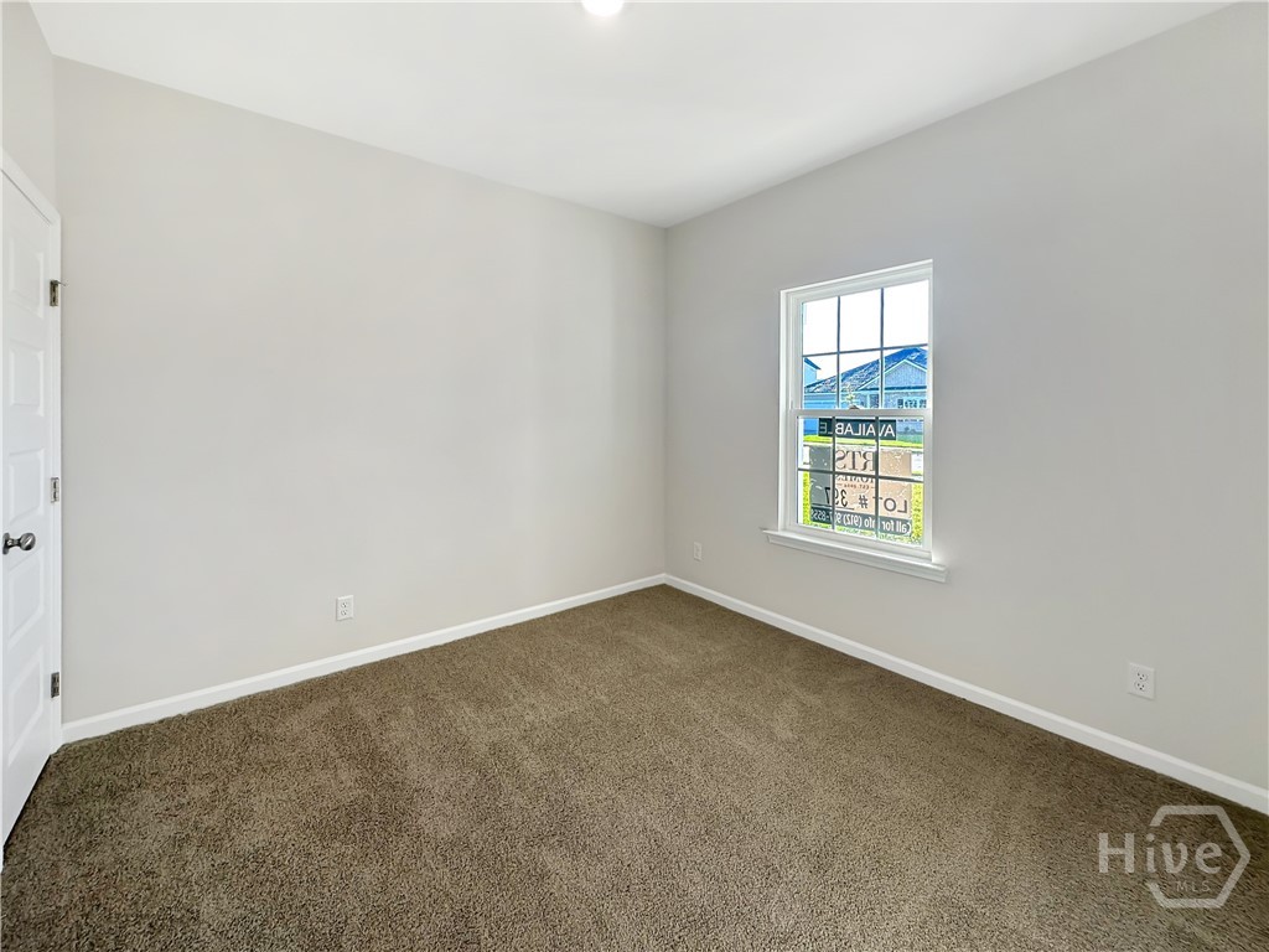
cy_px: 476
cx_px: 634
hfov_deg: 102.1
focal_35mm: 14
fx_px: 513
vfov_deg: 85.7
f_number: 2.2
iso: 40
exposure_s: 1/121
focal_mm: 2.22
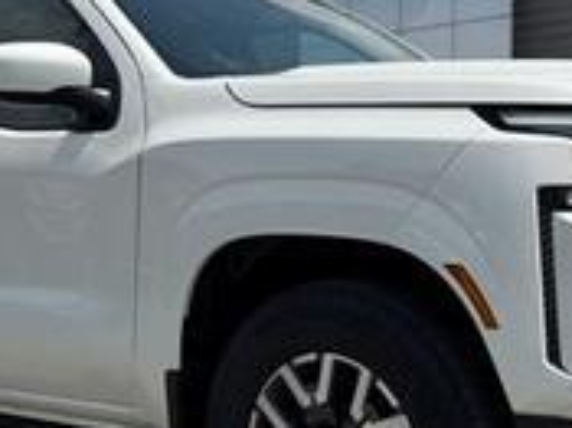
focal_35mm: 69
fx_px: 1139
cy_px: 301
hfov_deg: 28.2
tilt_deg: -0.3
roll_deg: +0.9
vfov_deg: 21.2
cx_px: 294
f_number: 1.78
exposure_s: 1/9091
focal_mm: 6.76
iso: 80
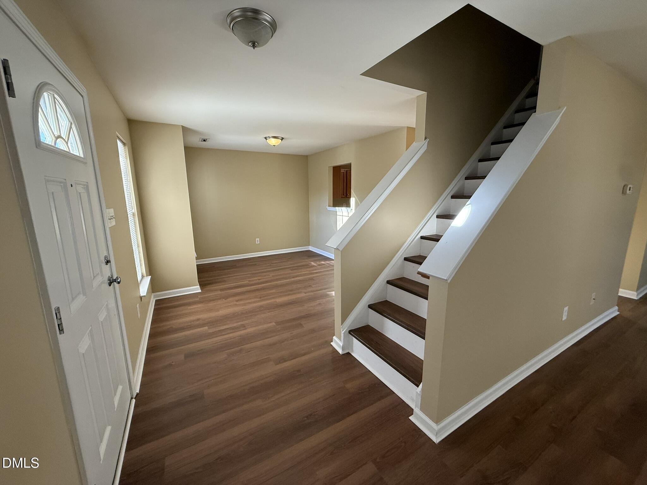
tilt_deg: -8.9
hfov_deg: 102.1
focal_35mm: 14
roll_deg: +1.3
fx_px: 262
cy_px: 242
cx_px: 324
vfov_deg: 85.7
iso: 200
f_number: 2.2
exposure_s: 1/120
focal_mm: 2.22
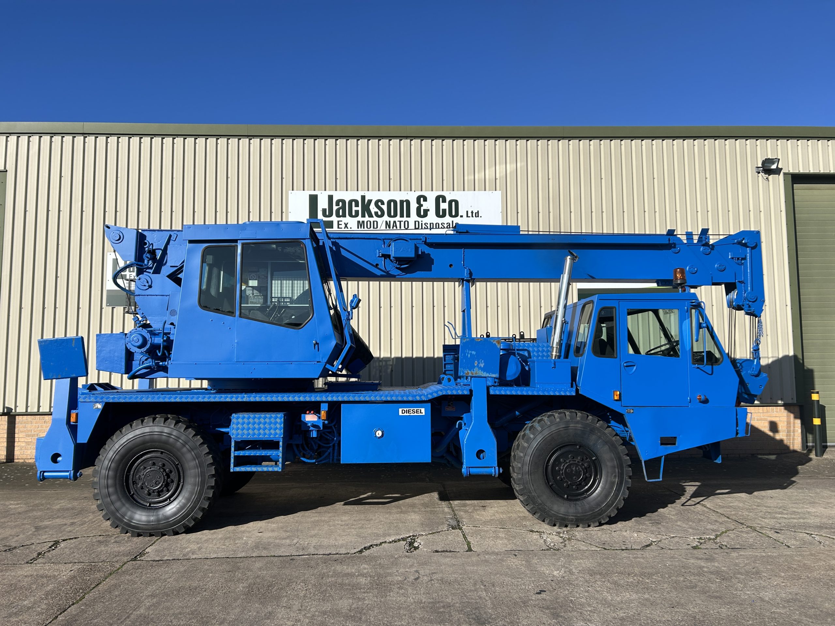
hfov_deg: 67.3
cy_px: 313
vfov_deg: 53.1
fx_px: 627
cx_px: 418
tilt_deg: +6.4
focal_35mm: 26
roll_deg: +0.6
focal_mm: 5.7
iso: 50
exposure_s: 1/5076
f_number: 1.5
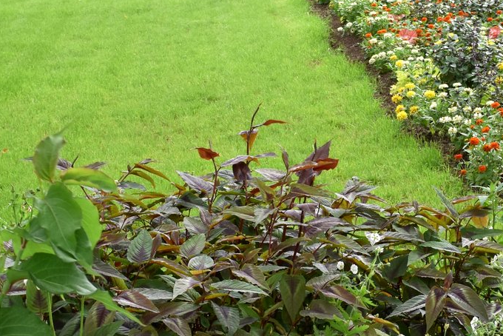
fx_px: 1775
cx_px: 352
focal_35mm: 127
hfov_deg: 16.1
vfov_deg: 10.8
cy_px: 123
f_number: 10
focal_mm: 30
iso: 400
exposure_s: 1/30
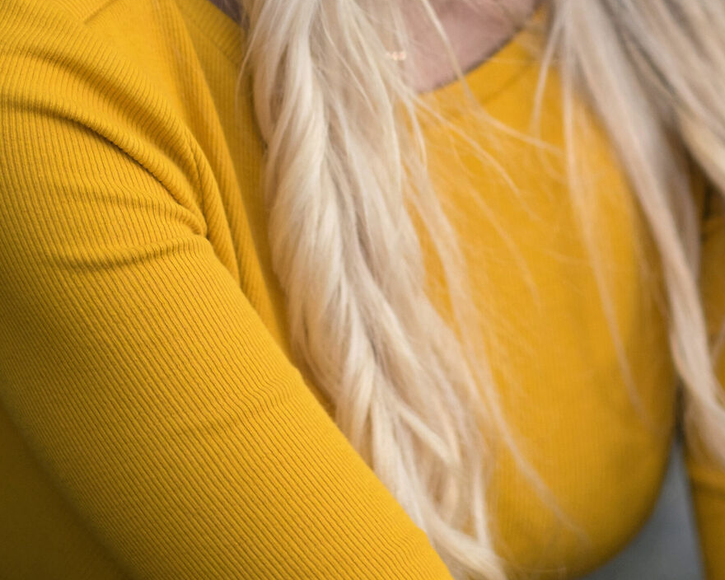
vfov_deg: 7.2
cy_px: -26
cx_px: 388
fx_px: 4613
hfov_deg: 9.0
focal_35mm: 215
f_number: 1.2
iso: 200
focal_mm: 56
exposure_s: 1/2000
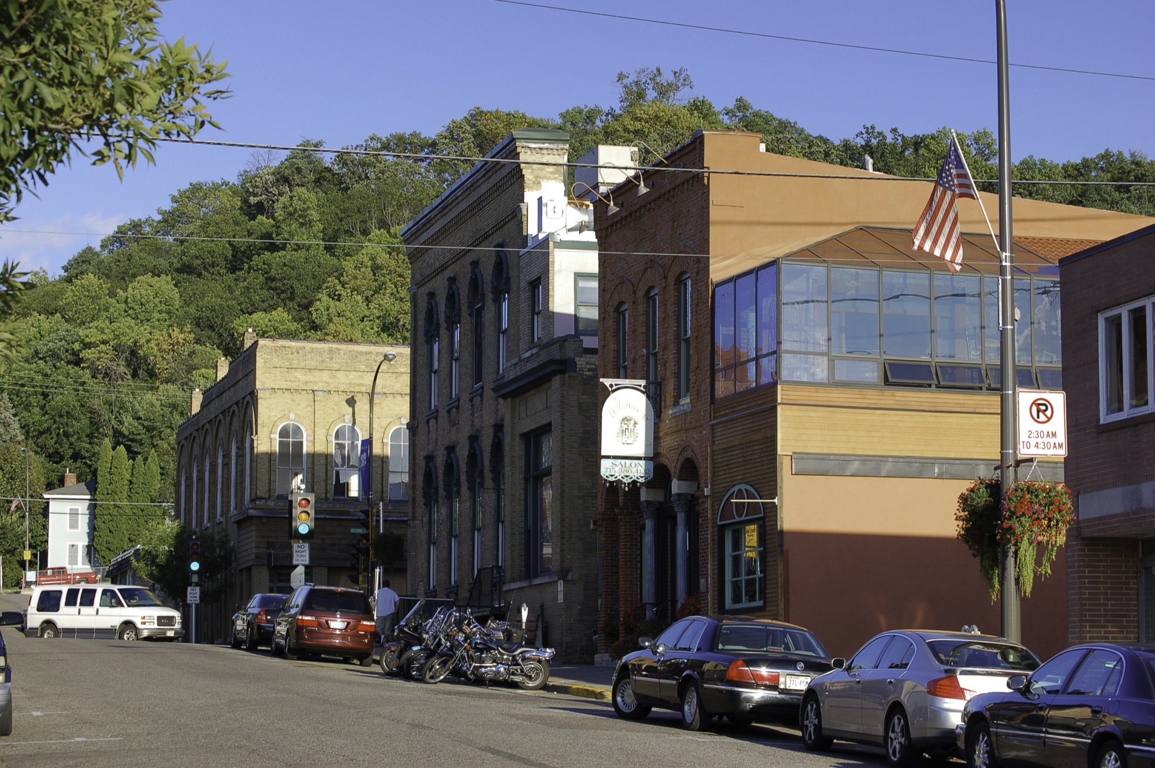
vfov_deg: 16.5
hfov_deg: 24.6
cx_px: 578
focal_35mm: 82
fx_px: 2644
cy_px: 384
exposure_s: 1/250
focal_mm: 55
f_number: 8
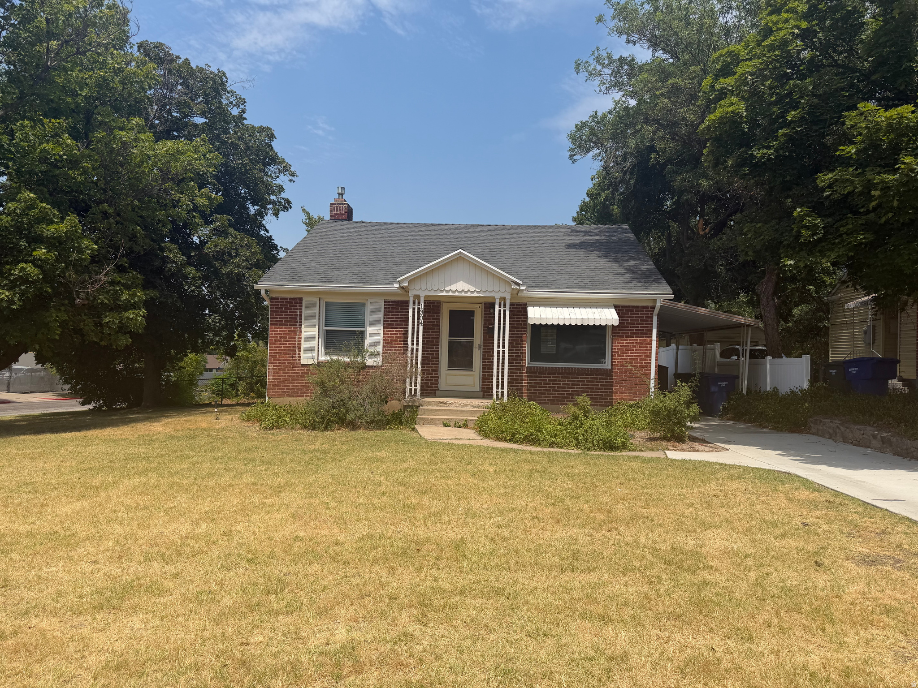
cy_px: 344
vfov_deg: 56.8
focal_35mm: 24
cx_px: 459
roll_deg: -1.4
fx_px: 636
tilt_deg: +1.4
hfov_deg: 71.6
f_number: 1.78
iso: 80
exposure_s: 1/5714
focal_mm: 6.76
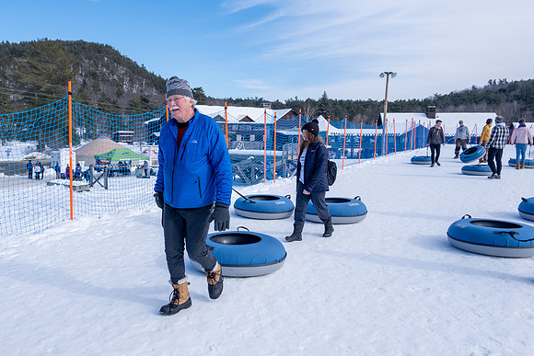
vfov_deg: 42.0
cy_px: 194
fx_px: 464
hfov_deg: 59.3
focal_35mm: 31
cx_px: 211
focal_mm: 16
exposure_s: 1/1000
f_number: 5
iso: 320
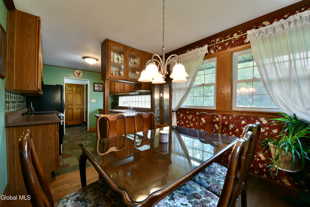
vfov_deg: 81.3
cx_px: 155
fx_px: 121
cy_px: 104
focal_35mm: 14
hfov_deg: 104.2
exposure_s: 1/10
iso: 800
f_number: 11
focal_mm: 14
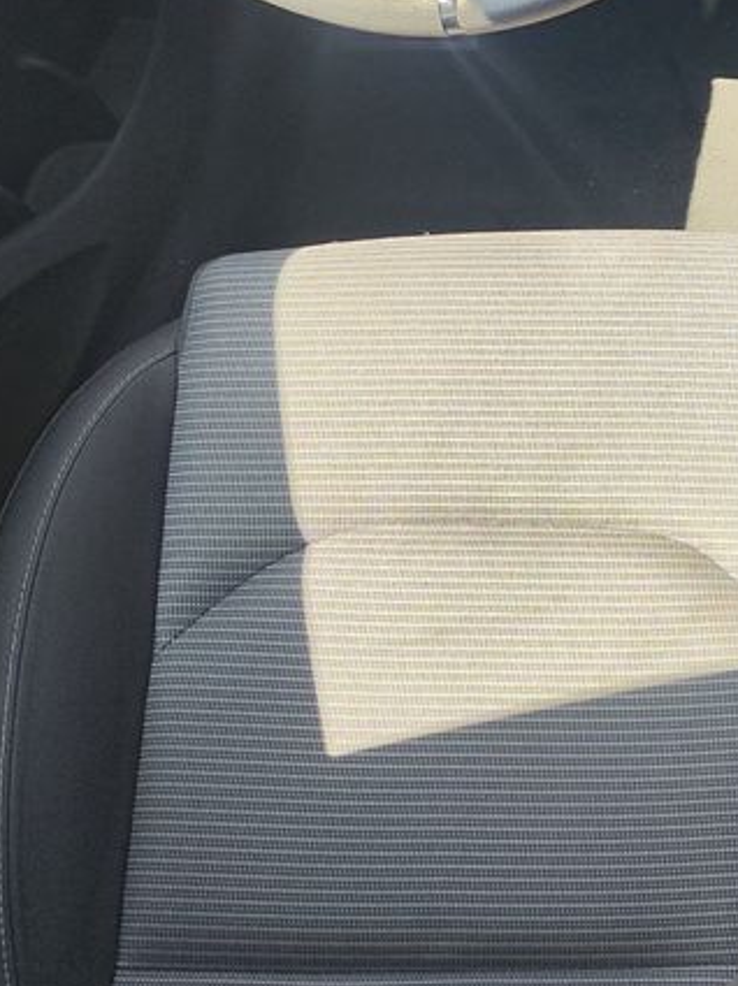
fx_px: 1850
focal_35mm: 65
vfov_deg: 28.4
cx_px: 1116
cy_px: 58
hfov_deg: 19.5
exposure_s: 1/100
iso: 57
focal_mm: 7.01
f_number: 1.69
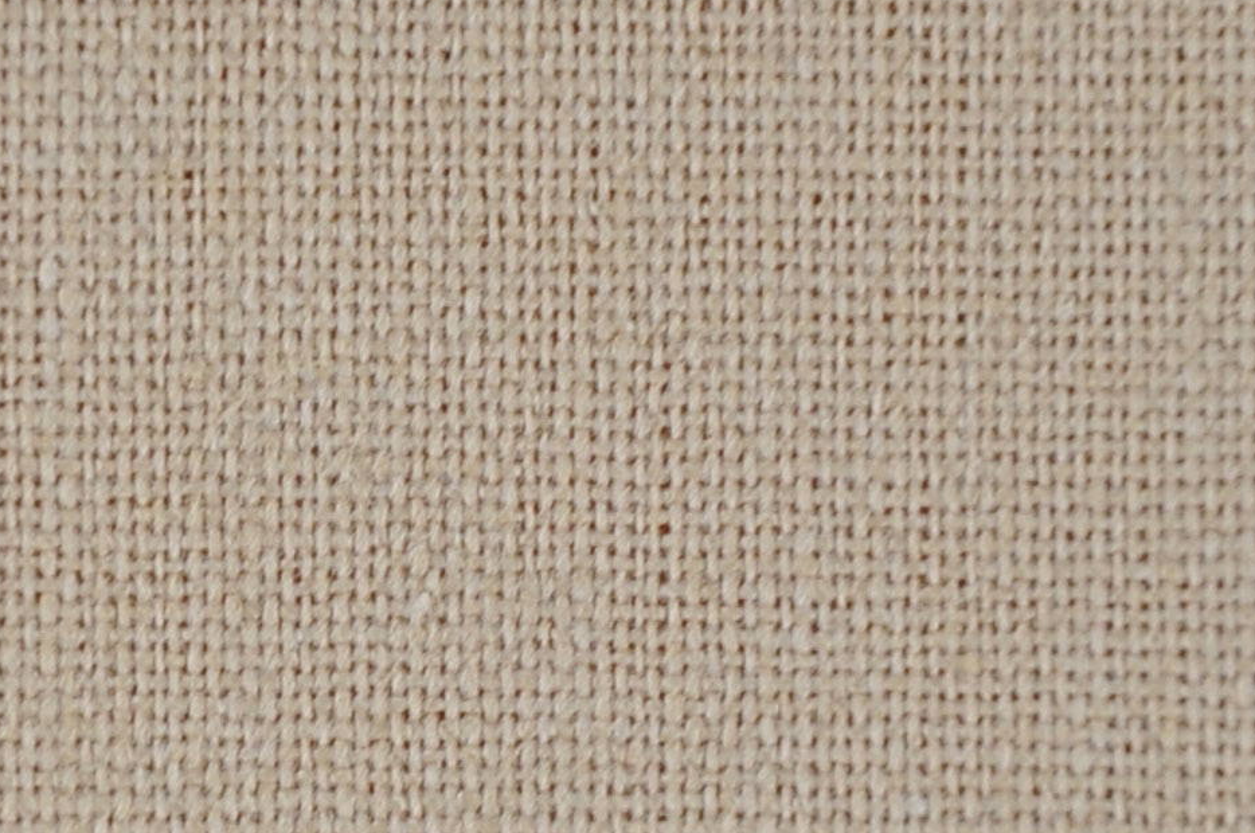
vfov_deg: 1.9
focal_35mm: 723
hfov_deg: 2.9
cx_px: 208
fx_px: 25180
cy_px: 598
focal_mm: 105
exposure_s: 1/160
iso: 200
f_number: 5.6
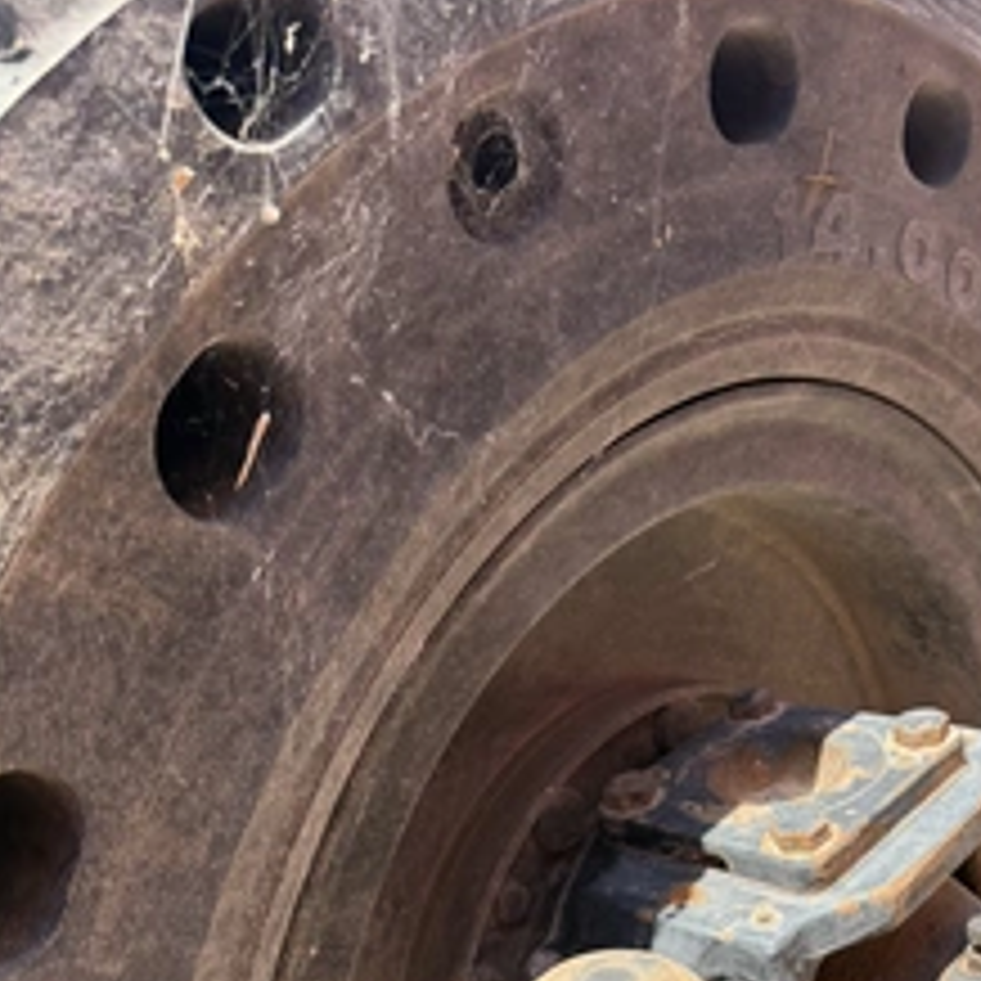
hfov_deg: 42.5
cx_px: 608
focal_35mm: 39
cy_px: 796
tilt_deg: -27.7
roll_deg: +15.3
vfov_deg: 40.9
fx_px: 1250
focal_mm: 6.76
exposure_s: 1/888
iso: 100
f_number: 1.78
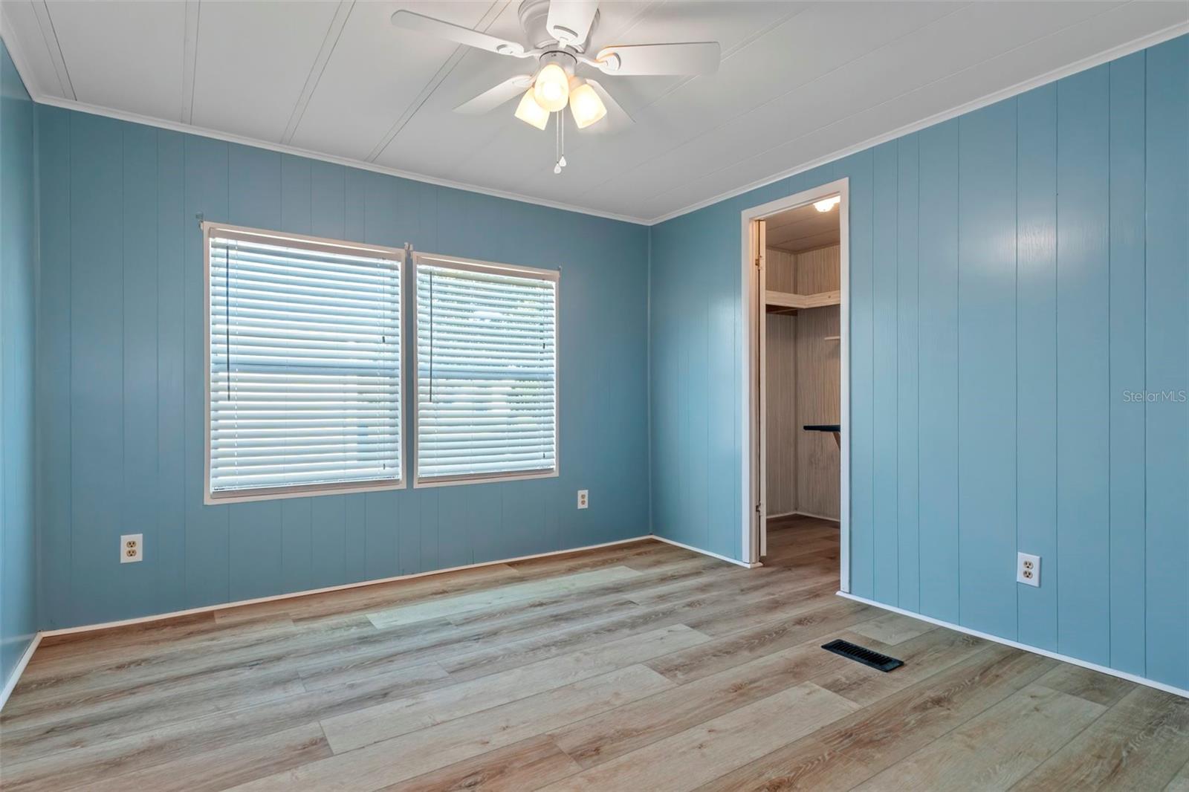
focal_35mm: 18
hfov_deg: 90.0
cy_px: 396
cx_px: 594
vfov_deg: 67.4
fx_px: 594
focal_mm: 12
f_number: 9.5
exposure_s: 1/4
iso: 800
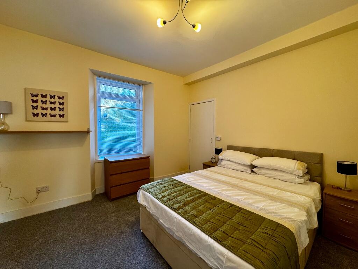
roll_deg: +0.0
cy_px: 134
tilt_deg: -2.1
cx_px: 179
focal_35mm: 14
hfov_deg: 102.1
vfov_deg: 85.7
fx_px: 145
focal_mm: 2.22
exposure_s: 1/100
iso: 250
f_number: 2.2
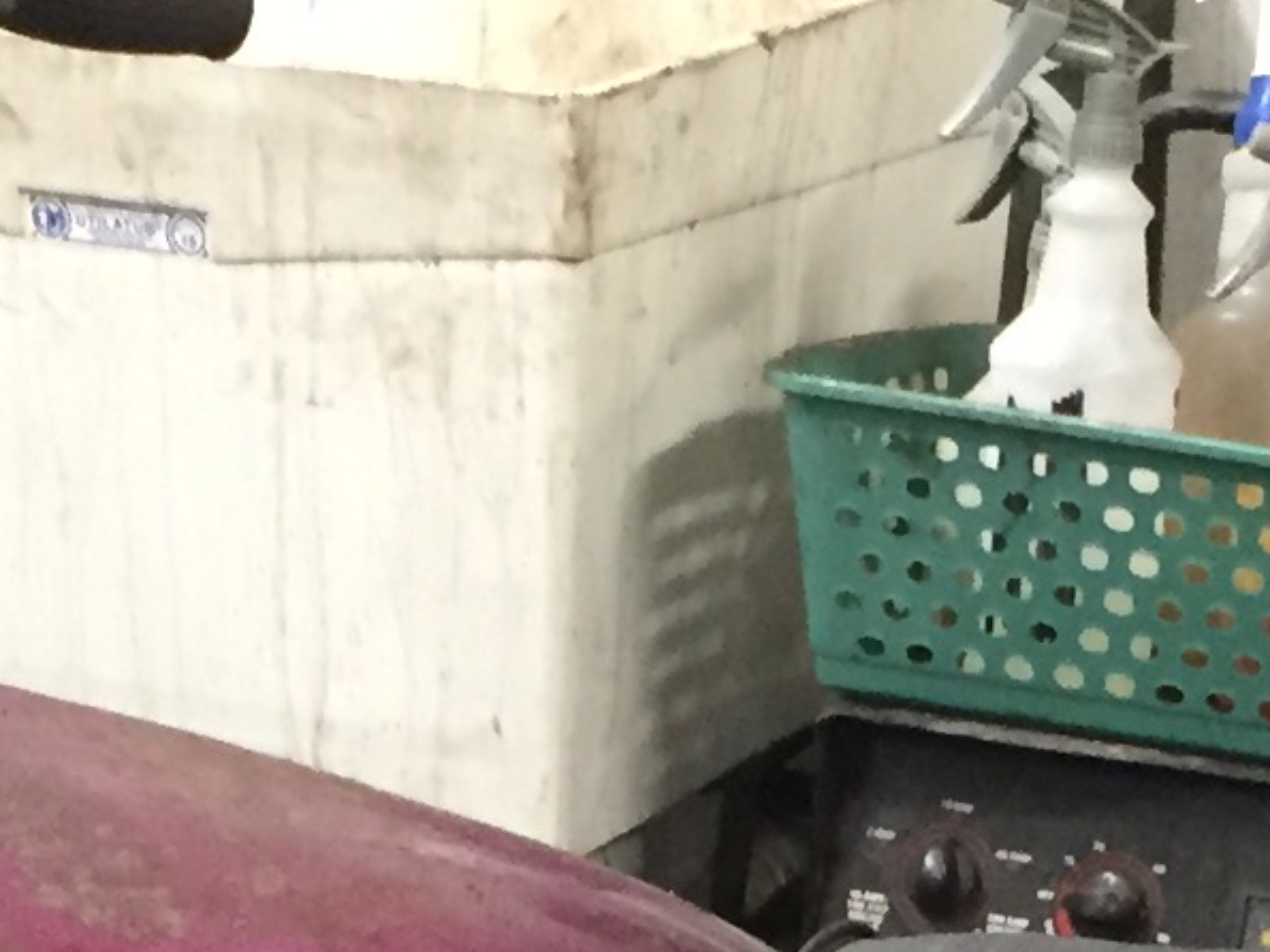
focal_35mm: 159
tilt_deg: -24.1
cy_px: 1526
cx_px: 704
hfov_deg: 12.4
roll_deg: +1.4
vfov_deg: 9.0
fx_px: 5832
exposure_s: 1/30
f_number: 2.2
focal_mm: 4.15
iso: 250
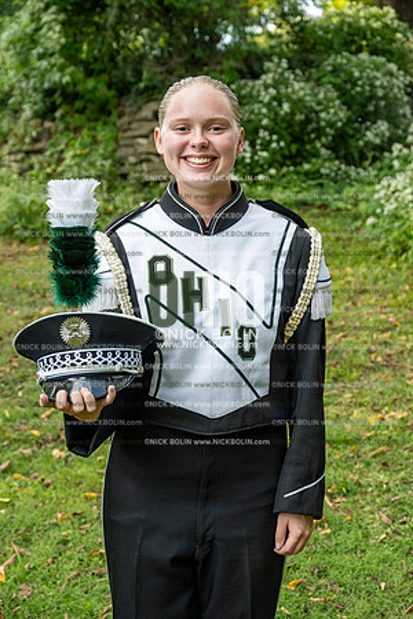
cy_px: 310
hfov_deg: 24.2
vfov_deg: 35.6
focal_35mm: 56
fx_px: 964
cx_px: 206
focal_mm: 56
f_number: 5.6
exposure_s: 1/640
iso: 1000
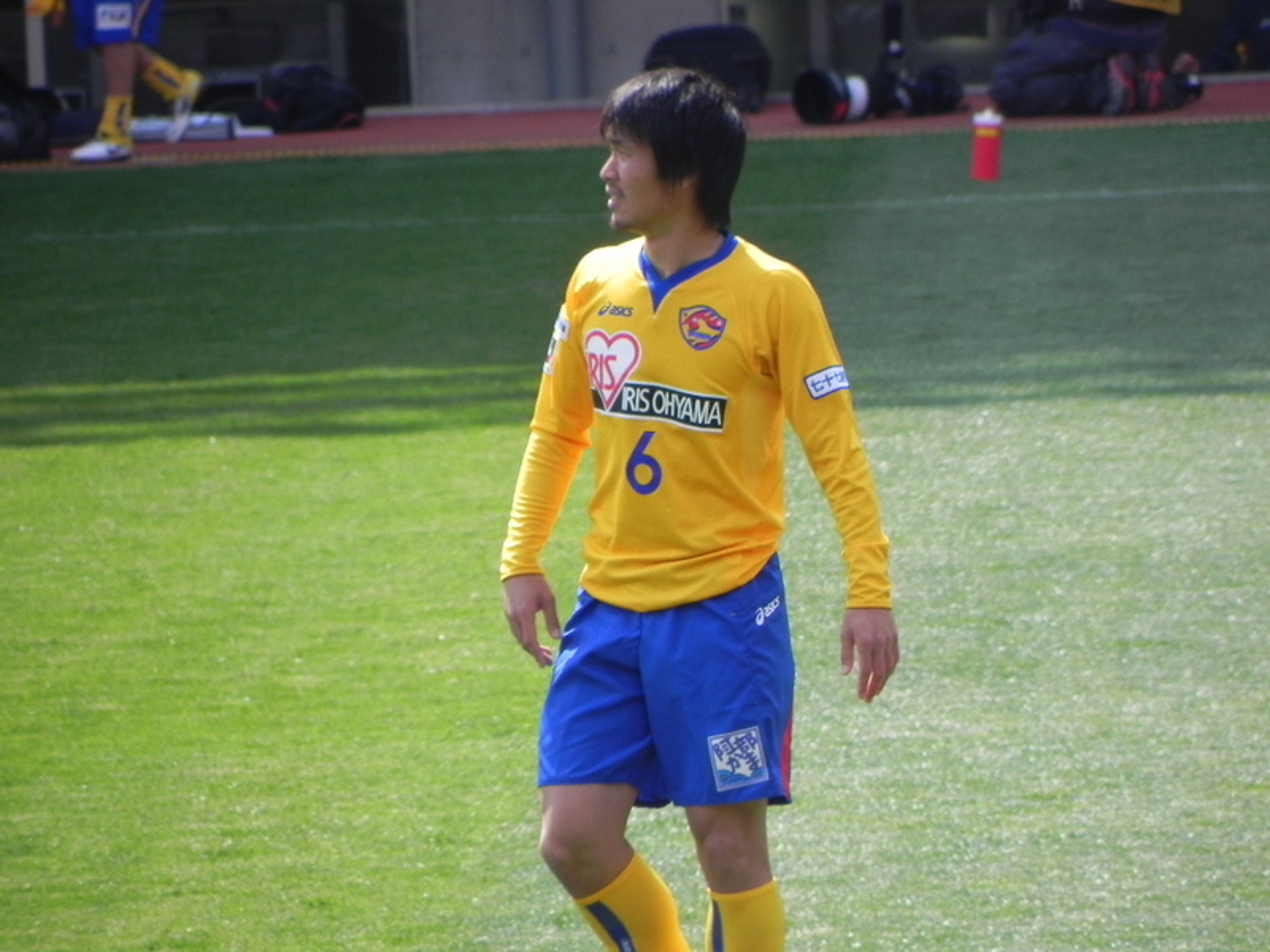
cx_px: 635
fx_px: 24875
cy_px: 476
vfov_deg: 2.2
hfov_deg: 2.9
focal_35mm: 678
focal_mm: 120
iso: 160
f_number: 5.6
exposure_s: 1/284
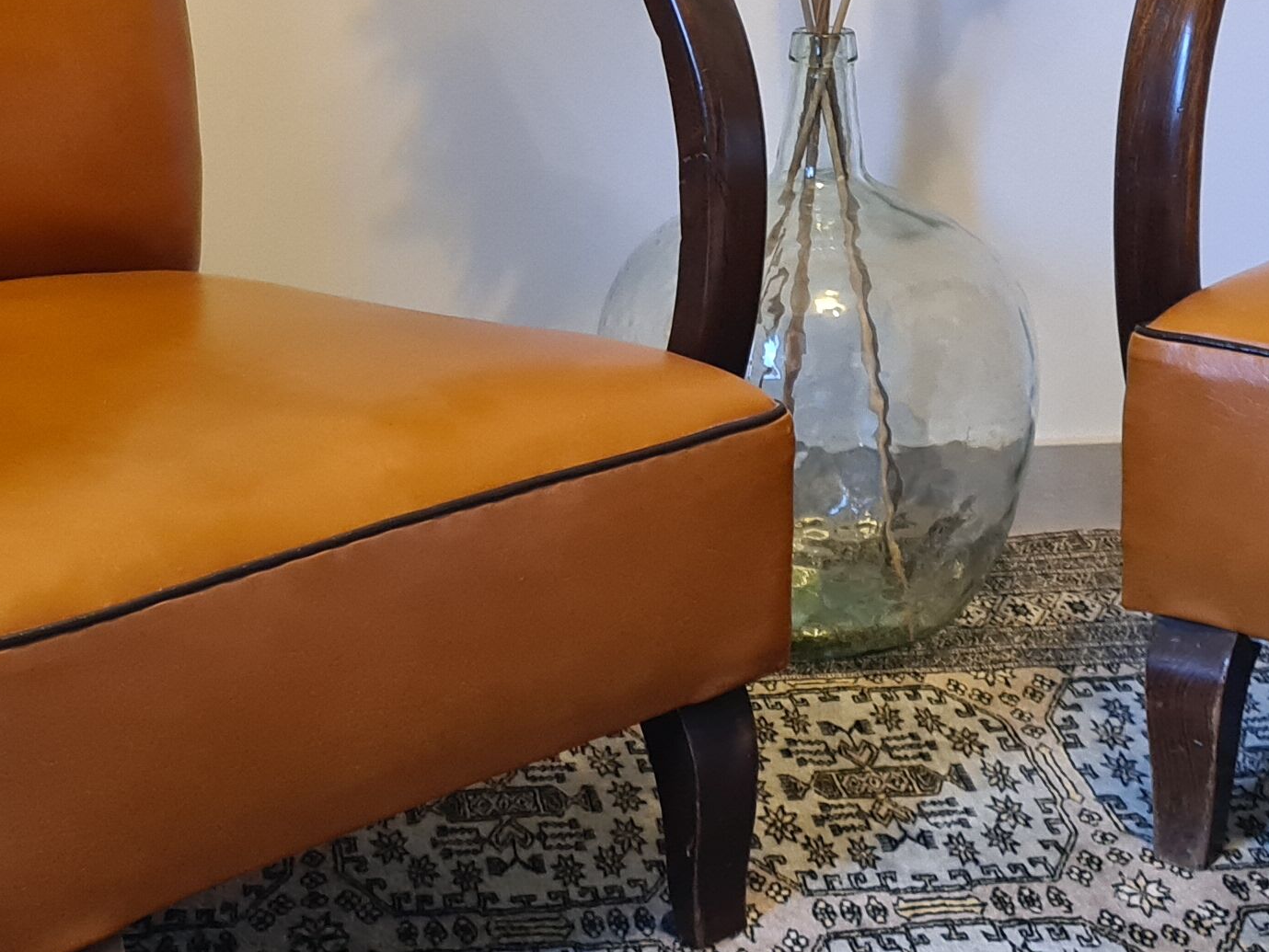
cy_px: 275
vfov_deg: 19.3
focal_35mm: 76
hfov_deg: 25.7
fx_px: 2787
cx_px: 648
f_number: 1.8
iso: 800
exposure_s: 1/50
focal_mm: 5.4
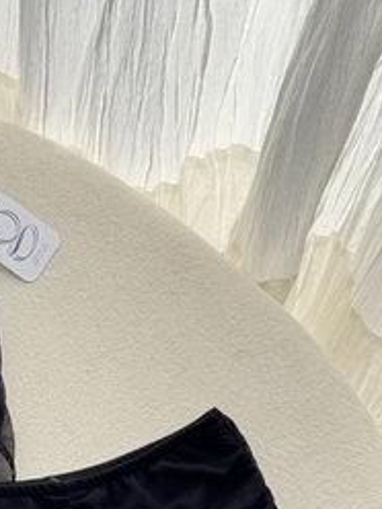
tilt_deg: -70.4
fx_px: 1516
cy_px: 492
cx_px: 4
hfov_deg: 14.2
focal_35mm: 103
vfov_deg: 18.6
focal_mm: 6.76
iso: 64
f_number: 1.78
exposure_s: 1/207
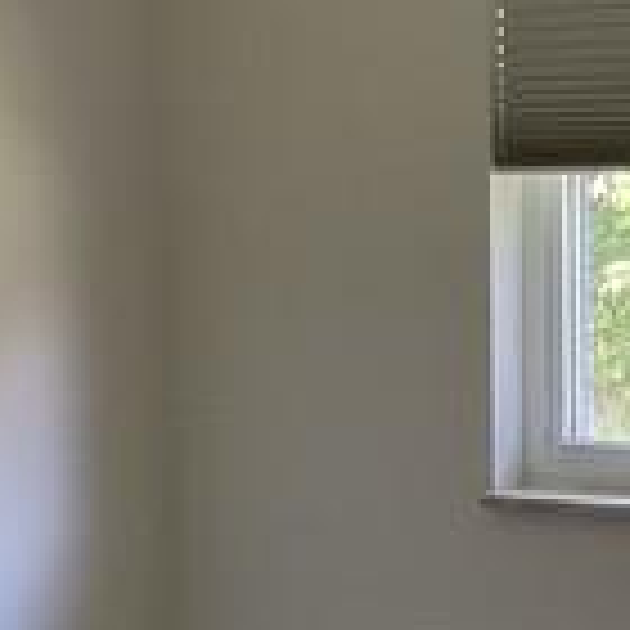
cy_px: 428
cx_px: 666
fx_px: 2409
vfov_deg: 14.9
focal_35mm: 117
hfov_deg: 14.6
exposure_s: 1/60
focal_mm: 3
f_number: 1.8
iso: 80
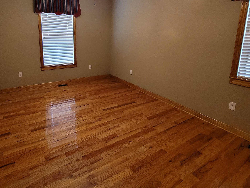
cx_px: 105
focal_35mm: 19
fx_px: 137
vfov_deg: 66.7
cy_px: 62
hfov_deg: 84.0
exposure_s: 1/59
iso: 400
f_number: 2.2
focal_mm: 2.2
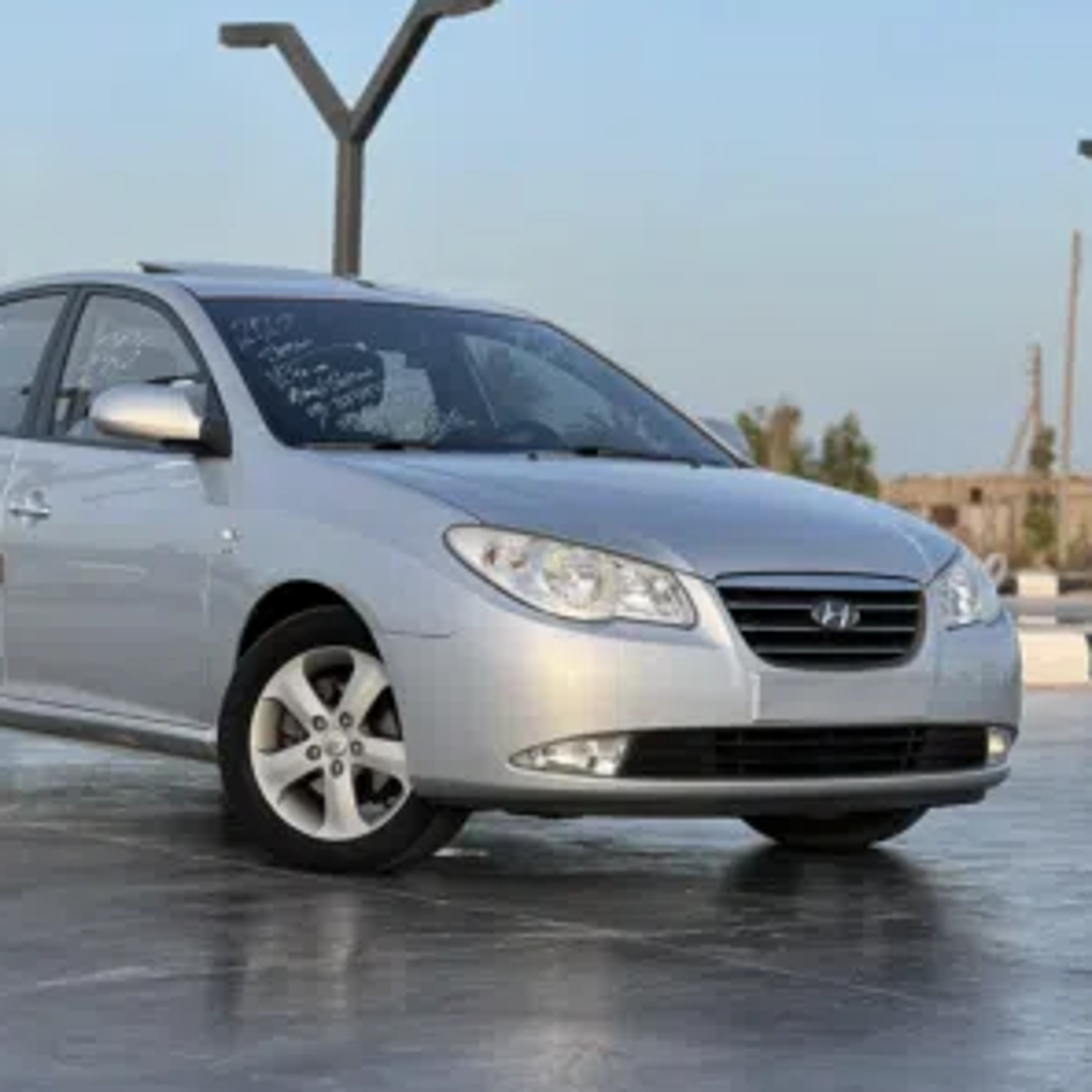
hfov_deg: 18.9
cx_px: 546
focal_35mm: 92
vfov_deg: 18.9
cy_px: 524
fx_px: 3284
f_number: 2.8
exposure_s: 1/121
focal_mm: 9
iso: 50
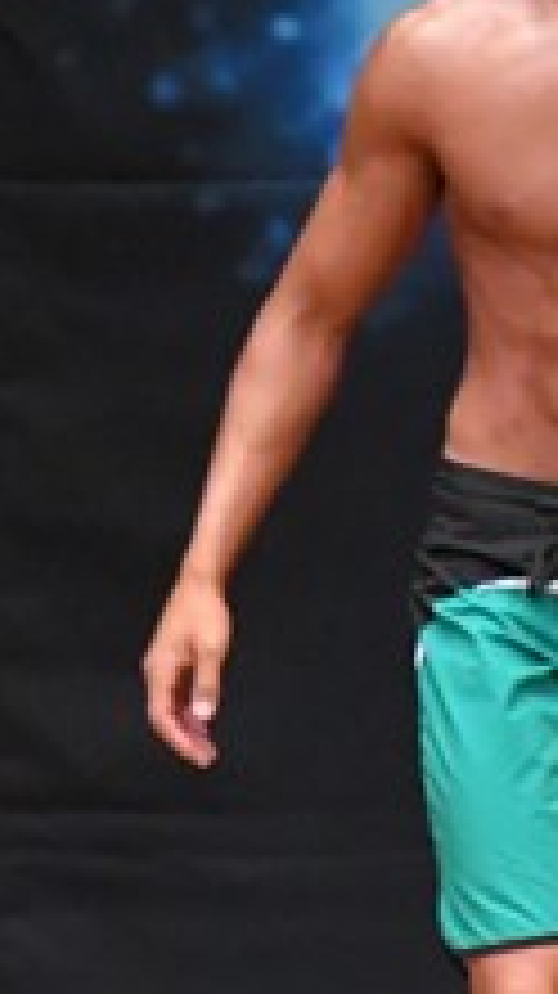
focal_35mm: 1102
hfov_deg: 1.1
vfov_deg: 2.0
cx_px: 695
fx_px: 29042
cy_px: 535
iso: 8000
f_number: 5.6
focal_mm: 200
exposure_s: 1/400
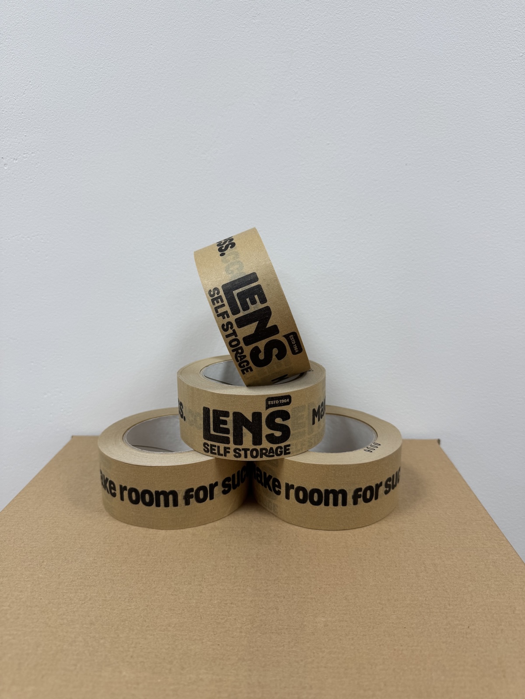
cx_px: 262
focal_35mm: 24
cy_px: 350
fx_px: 485
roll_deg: -0.3
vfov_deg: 71.6
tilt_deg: -13.5
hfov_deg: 56.8
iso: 64
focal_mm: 6.76
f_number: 1.78
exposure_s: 1/100
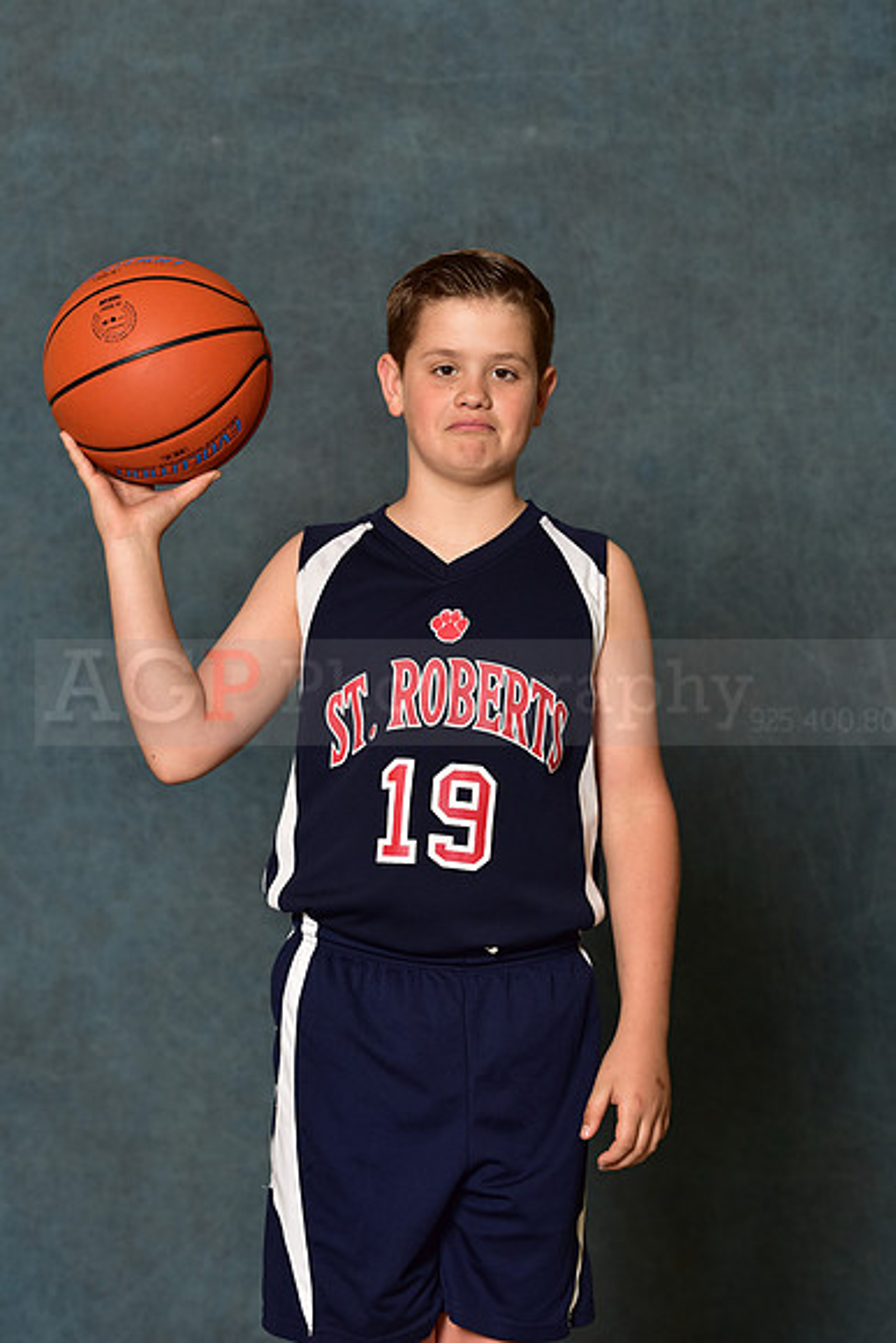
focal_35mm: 95
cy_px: 672
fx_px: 3544
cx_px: 448
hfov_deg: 14.4
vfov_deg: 21.5
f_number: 4.5
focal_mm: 95
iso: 250
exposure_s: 1/200
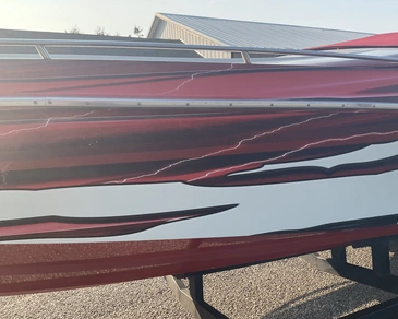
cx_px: 215
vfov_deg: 47.1
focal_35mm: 31
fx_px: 365
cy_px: 161
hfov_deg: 57.1
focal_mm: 3
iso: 25
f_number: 1.8
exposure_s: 1/700
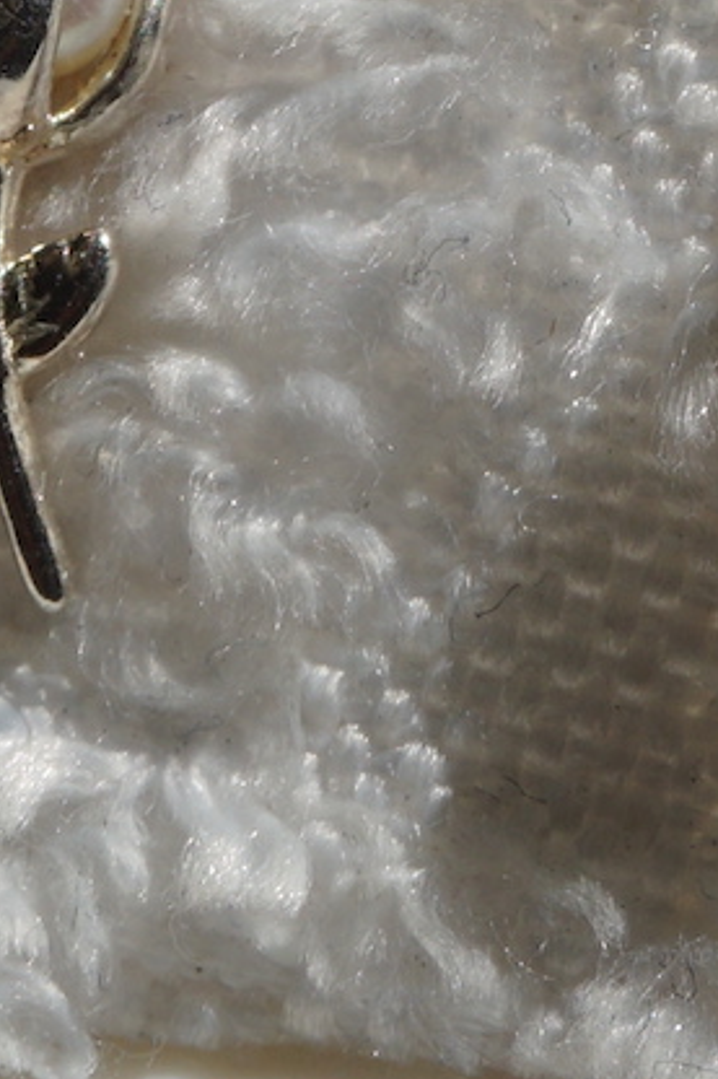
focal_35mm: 329
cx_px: 399
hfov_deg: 4.2
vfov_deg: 6.3
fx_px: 9850
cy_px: 143
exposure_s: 1/400
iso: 100
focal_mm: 38
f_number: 9
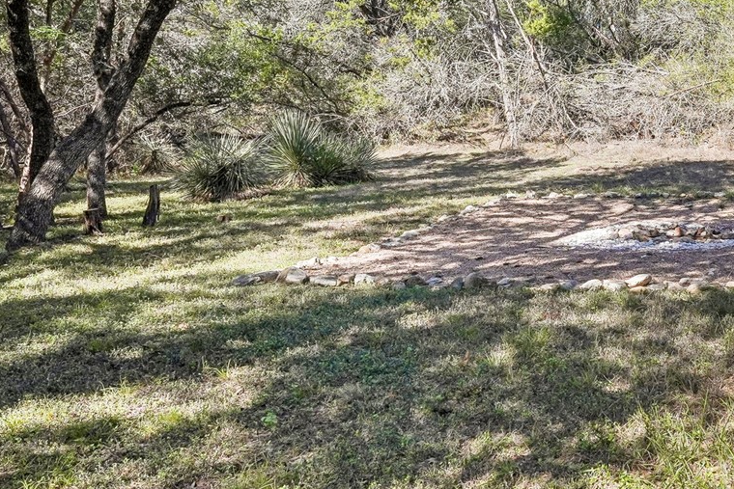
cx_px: 688
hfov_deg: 43.4
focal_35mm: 40
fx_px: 816
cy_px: 170
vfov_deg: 33.2
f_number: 8
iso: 400
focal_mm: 14
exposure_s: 1/1000
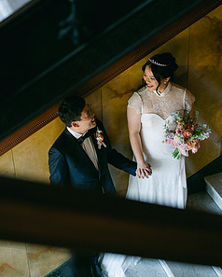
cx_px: 114
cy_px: 137
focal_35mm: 71
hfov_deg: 21.6
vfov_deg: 26.8
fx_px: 583
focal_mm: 50
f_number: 1.8
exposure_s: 1/125
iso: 500
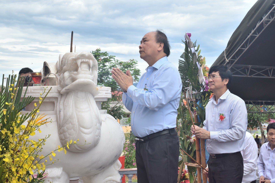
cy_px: 92
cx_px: 138
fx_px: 413
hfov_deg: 36.9
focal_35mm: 54
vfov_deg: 25.1
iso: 800
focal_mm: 36
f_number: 13
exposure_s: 1/640
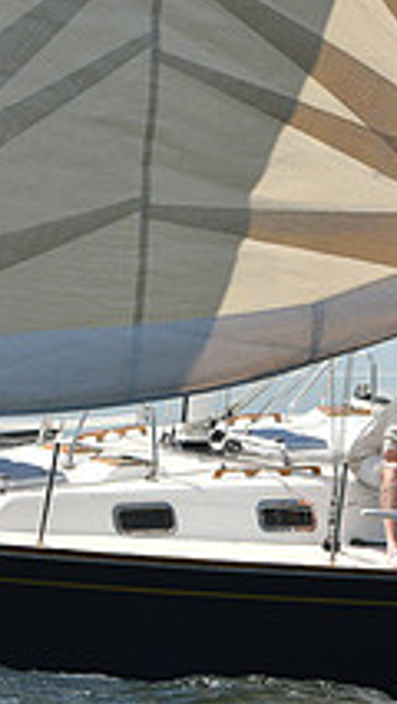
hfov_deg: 3.7
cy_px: 309
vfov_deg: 6.5
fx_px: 6187
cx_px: 198
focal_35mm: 331
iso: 250
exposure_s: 1/1250
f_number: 7.1
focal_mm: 116
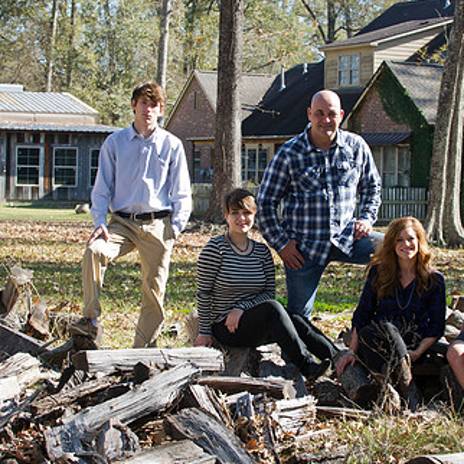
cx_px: 271
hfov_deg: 16.3
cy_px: 226
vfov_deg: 16.3
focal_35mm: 107
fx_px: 1623
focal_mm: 70
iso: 400
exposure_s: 1/250
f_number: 5.6
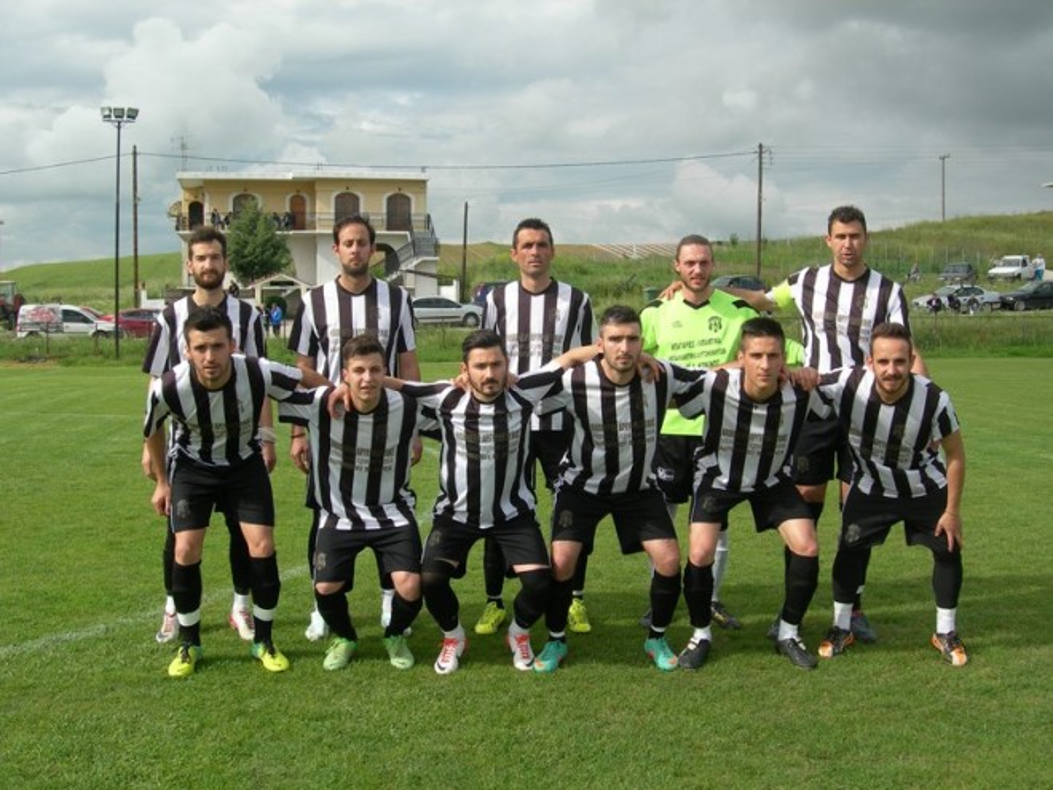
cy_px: 395
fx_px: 1247
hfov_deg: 45.8
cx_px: 526
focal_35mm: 41
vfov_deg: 35.1
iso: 50
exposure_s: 1/400
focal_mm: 8.5
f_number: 4.9
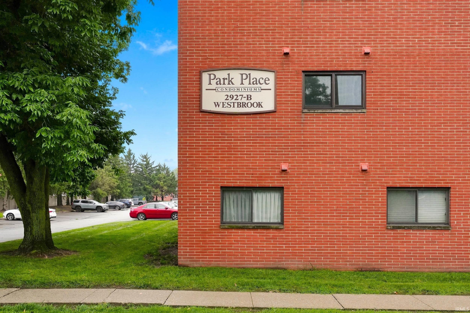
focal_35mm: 29
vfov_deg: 44.6
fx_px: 382
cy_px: 156
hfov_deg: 63.2
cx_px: 235
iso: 800
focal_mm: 19.5
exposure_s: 1/640
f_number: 4
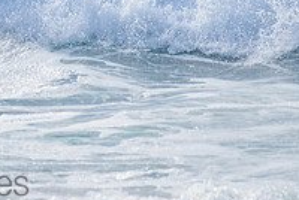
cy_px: -130
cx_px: -117
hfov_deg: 1.2
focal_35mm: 1771
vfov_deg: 0.8
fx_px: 14731
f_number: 5.6
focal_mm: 500
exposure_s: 1/2000
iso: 100
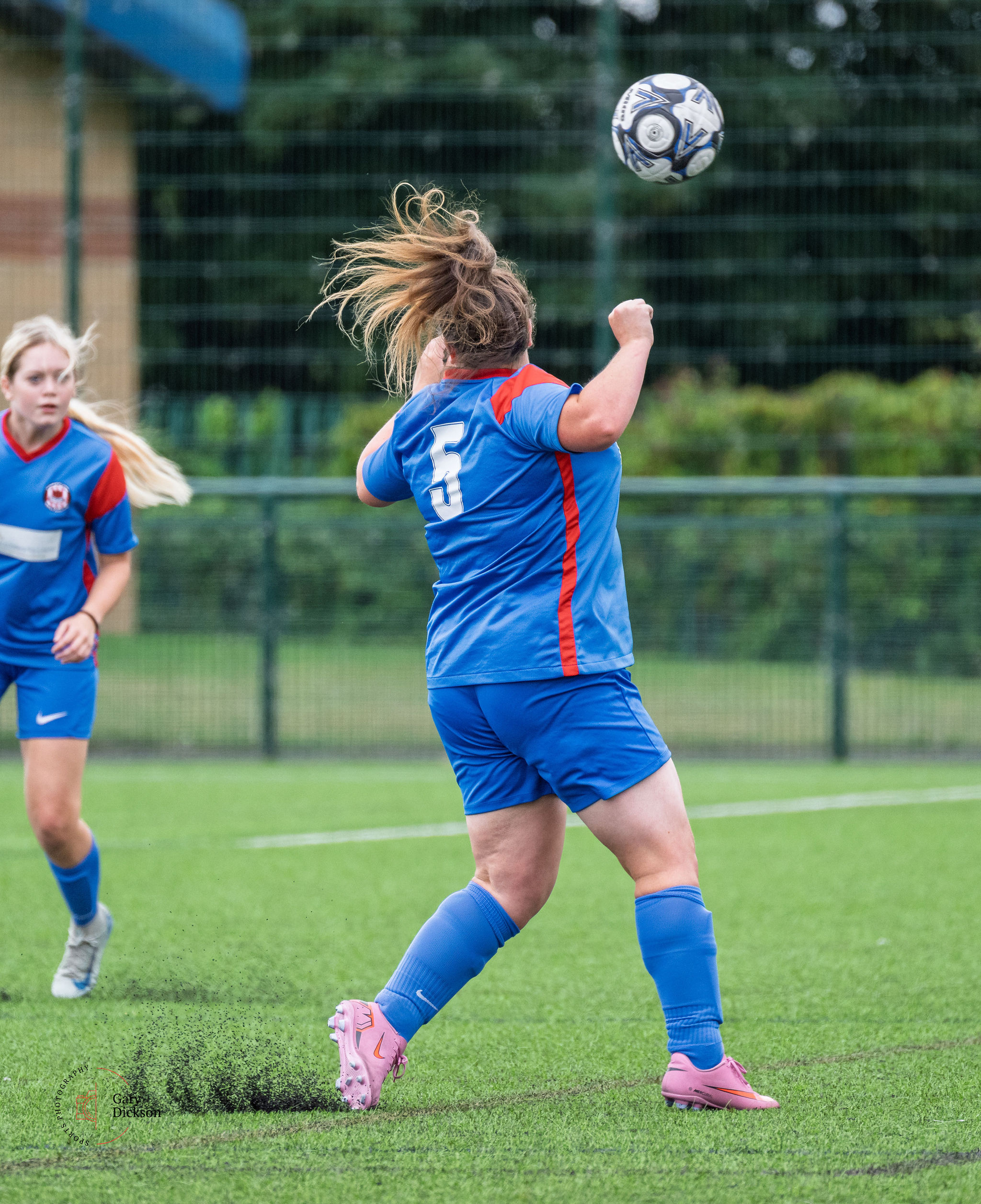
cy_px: 526
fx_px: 19349
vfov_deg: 3.6
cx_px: 445
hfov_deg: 2.9
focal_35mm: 539
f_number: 5.3
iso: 1000
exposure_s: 1/1600
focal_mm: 340
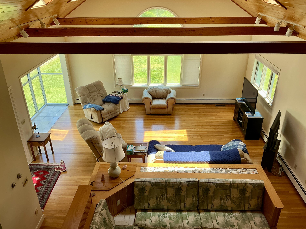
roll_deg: +0.3
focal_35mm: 28
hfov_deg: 63.4
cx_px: 153
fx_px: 248
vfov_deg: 49.7
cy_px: 114
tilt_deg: -27.2
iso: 25
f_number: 1.8
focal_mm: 3
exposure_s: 1/122
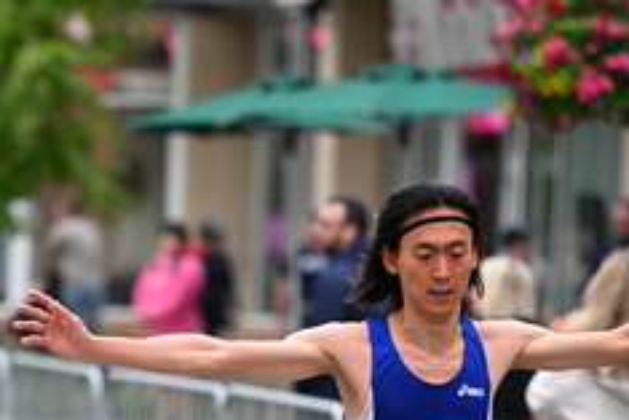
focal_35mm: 304
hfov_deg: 6.8
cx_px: 134
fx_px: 5315
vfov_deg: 4.5
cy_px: 427
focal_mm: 130
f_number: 2.8
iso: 1600
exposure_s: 1/1250
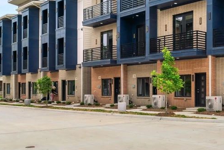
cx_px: 232
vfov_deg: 28.3
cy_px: 82
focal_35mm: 48
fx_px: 297
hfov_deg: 36.5
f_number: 9
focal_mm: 22.8
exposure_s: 1/1250
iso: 400
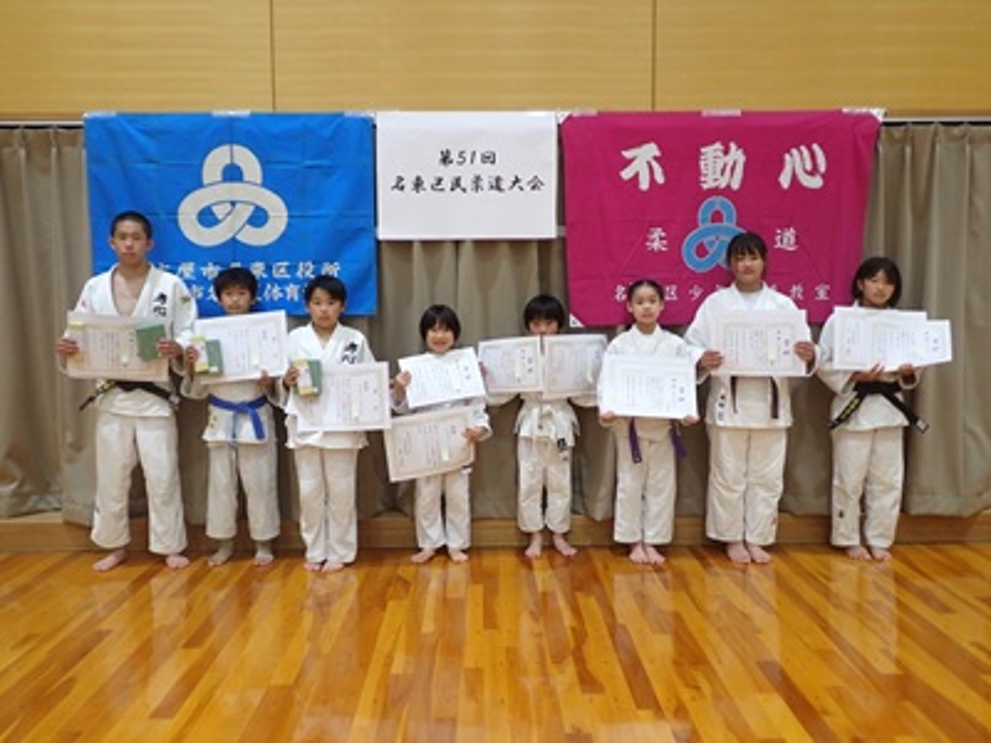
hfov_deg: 56.8
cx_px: 496
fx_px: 916
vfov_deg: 44.2
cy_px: 372
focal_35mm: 32
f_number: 2.4
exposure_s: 1/50
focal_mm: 5.79
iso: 200
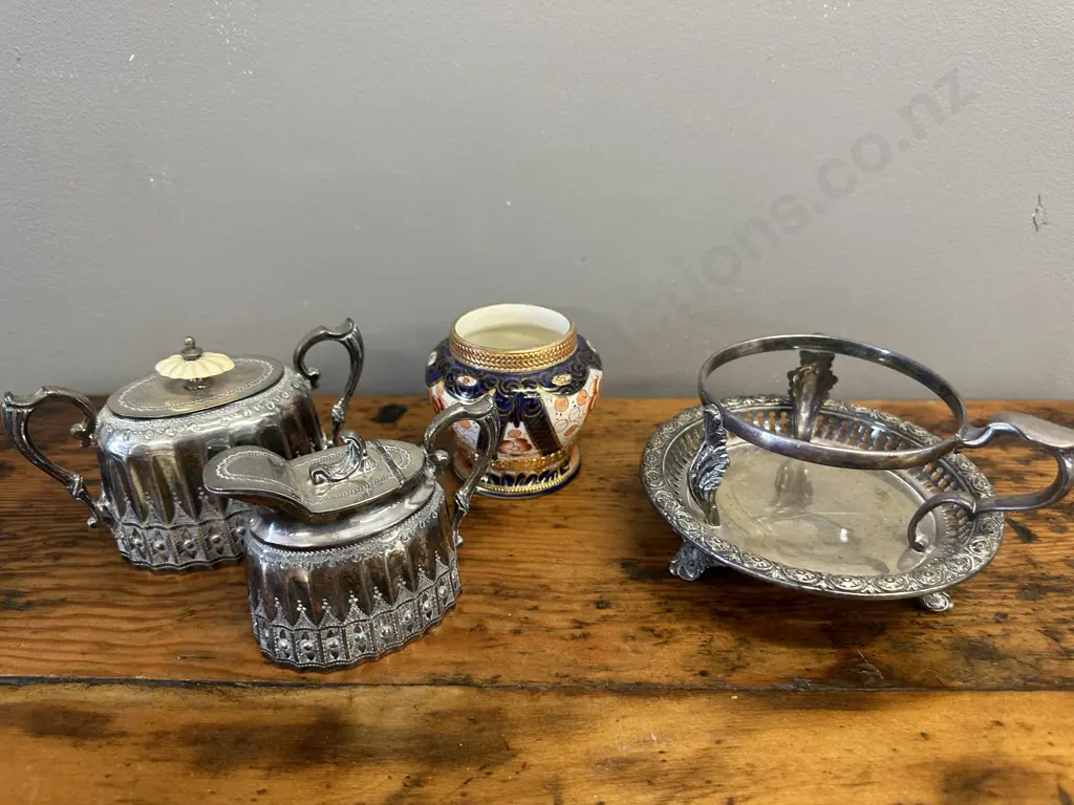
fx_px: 745
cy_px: 402
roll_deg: +1.6
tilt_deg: -27.8
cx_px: 537
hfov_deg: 71.6
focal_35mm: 24
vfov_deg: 56.8
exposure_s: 1/50
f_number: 1.78
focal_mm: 6.86
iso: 200
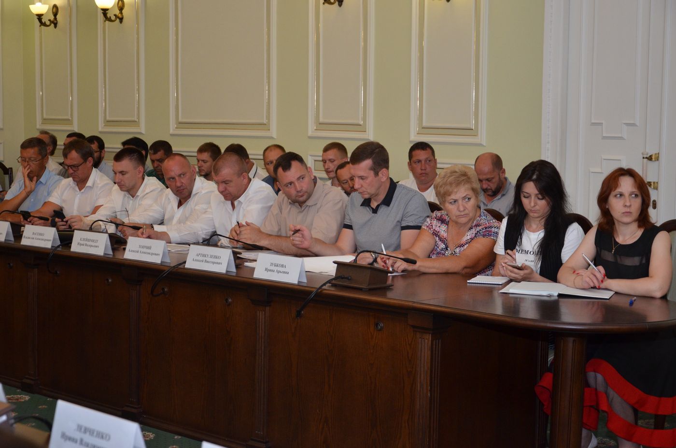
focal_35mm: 63
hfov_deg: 32.0
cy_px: 224
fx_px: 1180
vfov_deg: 21.5
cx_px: 338
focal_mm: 42
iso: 1000
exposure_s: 1/200
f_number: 4.8
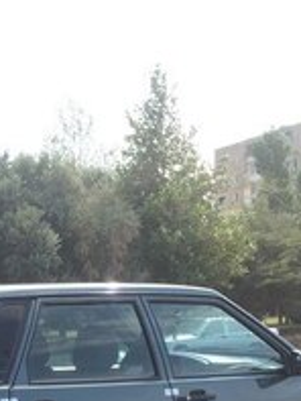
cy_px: 456
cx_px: 77
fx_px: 845
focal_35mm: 73
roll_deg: +1.3
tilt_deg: -11.5
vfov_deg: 24.6
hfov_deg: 20.0
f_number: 2.2
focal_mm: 4.15
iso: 32
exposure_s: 1/977
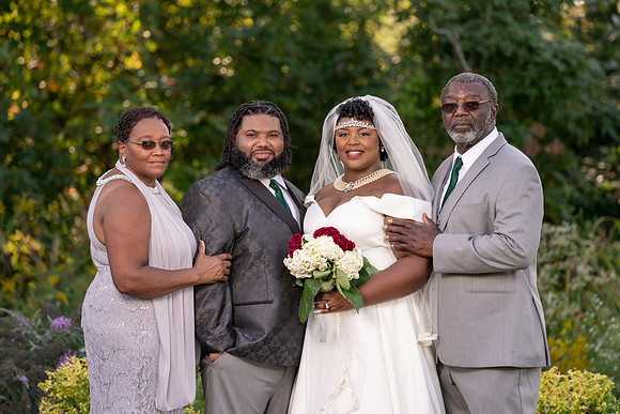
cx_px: 320
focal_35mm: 204
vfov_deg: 6.7
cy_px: 201
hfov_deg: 10.1
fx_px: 3518
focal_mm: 198
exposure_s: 1/250
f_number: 4
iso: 125
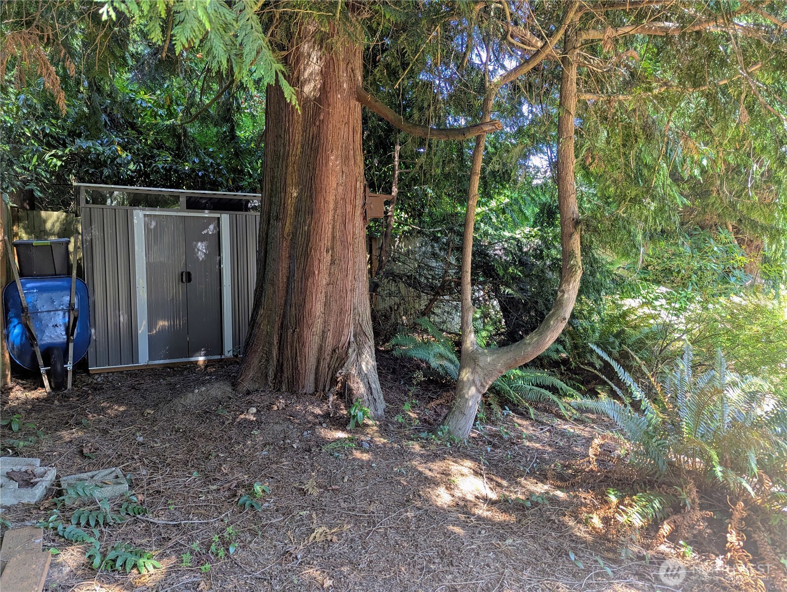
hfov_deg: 71.5
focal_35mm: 24
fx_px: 546
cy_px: 296
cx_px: 394
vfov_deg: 56.9
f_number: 1.85
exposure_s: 1/252
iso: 269
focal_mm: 6.81
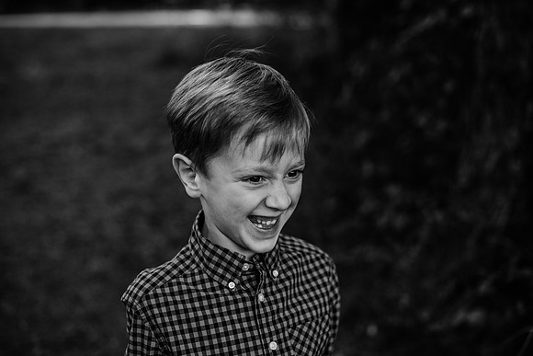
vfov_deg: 27.0
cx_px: 266
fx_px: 740
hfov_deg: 39.6
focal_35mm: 50
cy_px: 178
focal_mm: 50
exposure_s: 1/1000
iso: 320
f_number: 2.5
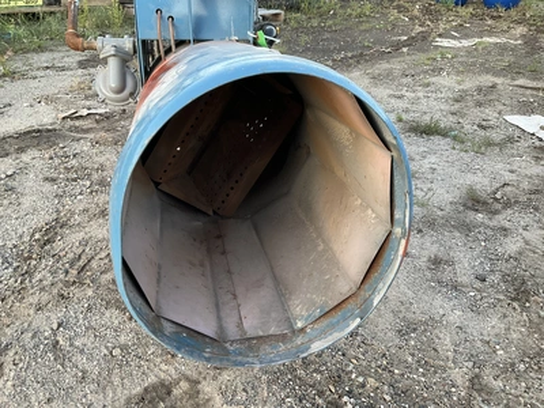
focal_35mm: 29
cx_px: 272
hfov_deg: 61.7
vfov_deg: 48.2
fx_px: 456
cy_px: 204
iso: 64
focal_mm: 3
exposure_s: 1/77
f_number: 1.8
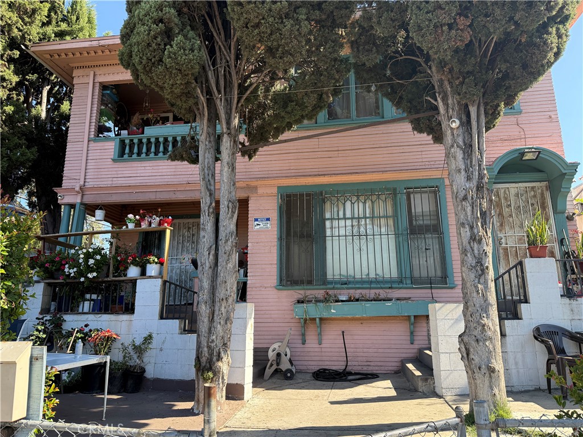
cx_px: 292
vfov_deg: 56.8
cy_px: 218
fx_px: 404
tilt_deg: +13.3
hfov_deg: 71.6
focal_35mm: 24
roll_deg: +0.2
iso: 100
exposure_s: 1/1075
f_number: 1.78
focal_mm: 6.76
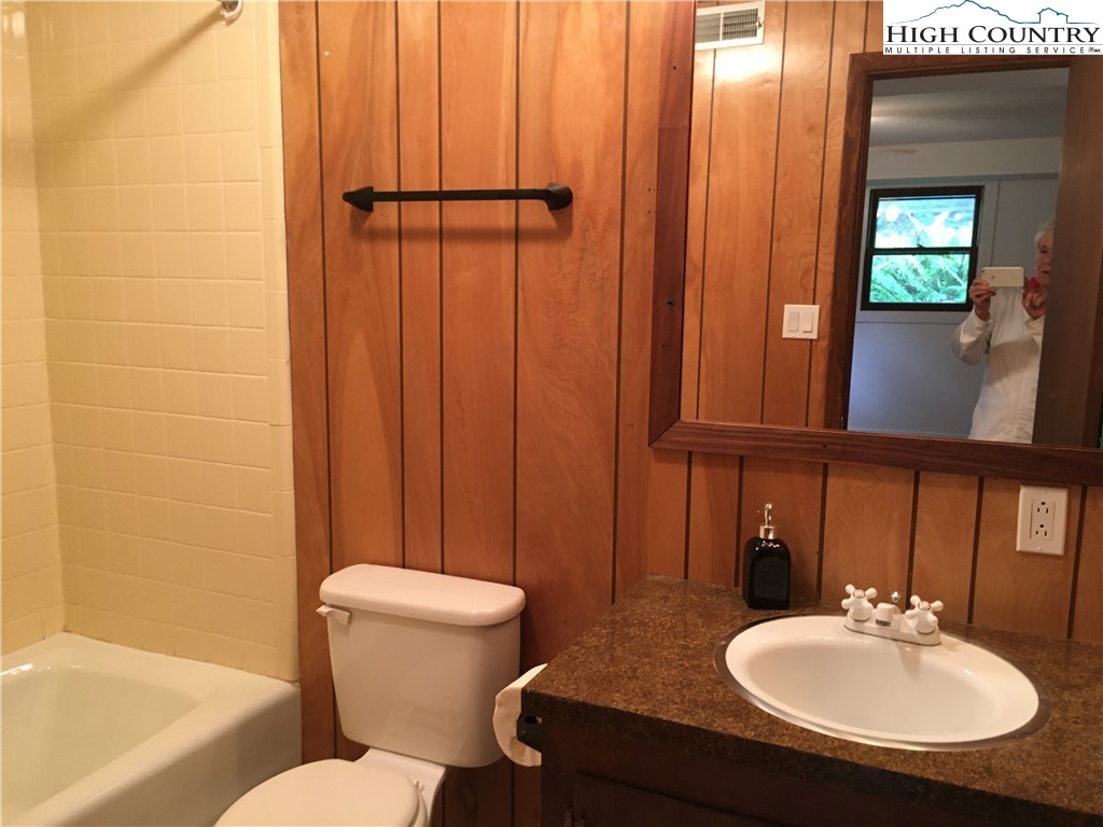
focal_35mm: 29
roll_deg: -0.1
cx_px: 552
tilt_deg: -9.9
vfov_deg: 48.2
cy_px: 414
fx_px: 924
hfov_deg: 61.7
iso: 160
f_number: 2.2
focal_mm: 4.15
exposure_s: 1/33
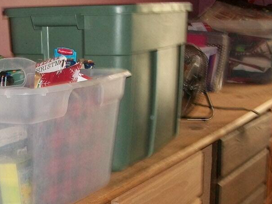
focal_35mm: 68
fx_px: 535
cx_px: 57
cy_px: 169
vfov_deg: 21.3
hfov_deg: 28.0
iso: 160
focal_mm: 5.7
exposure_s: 1/30
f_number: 2.9
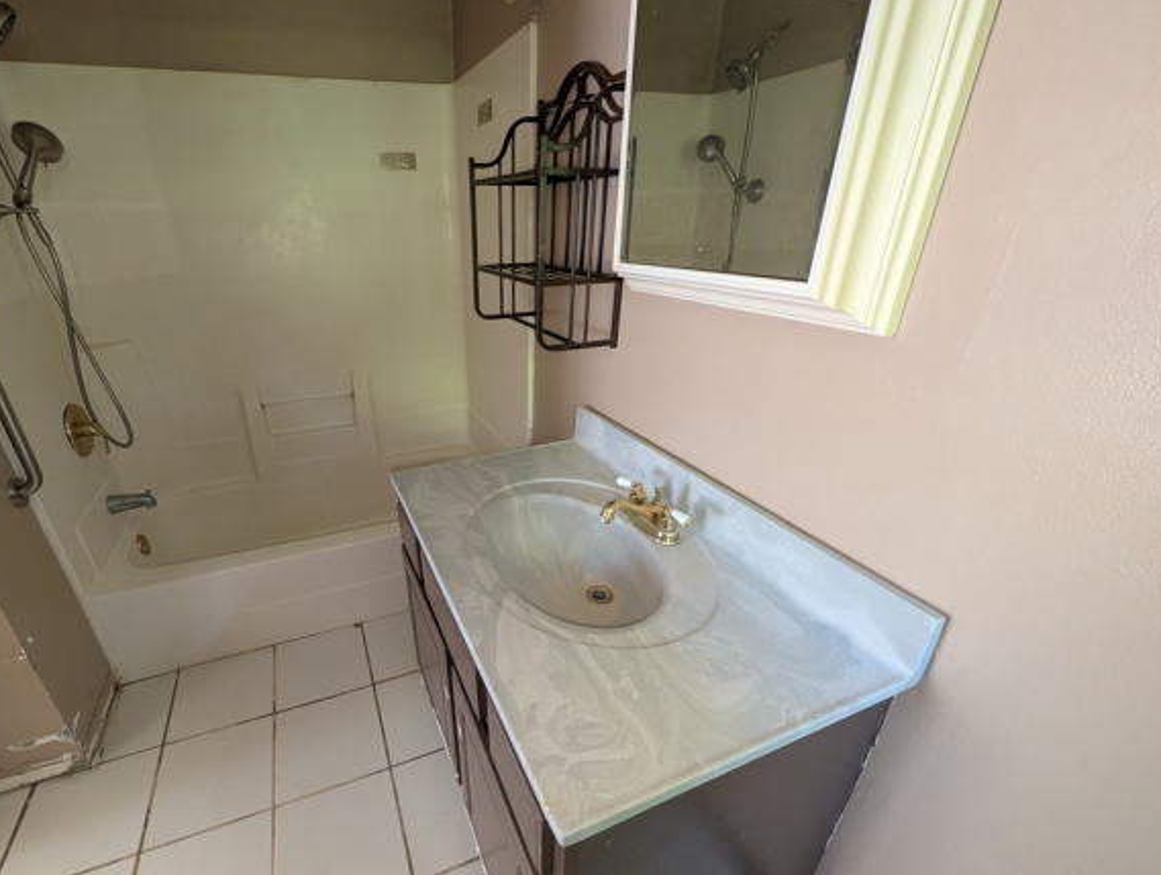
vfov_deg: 85.7
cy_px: 471
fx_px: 470
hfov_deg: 101.2
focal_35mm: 14
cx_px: 492
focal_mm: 2.02
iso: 260
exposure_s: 1/41.6
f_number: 1.7
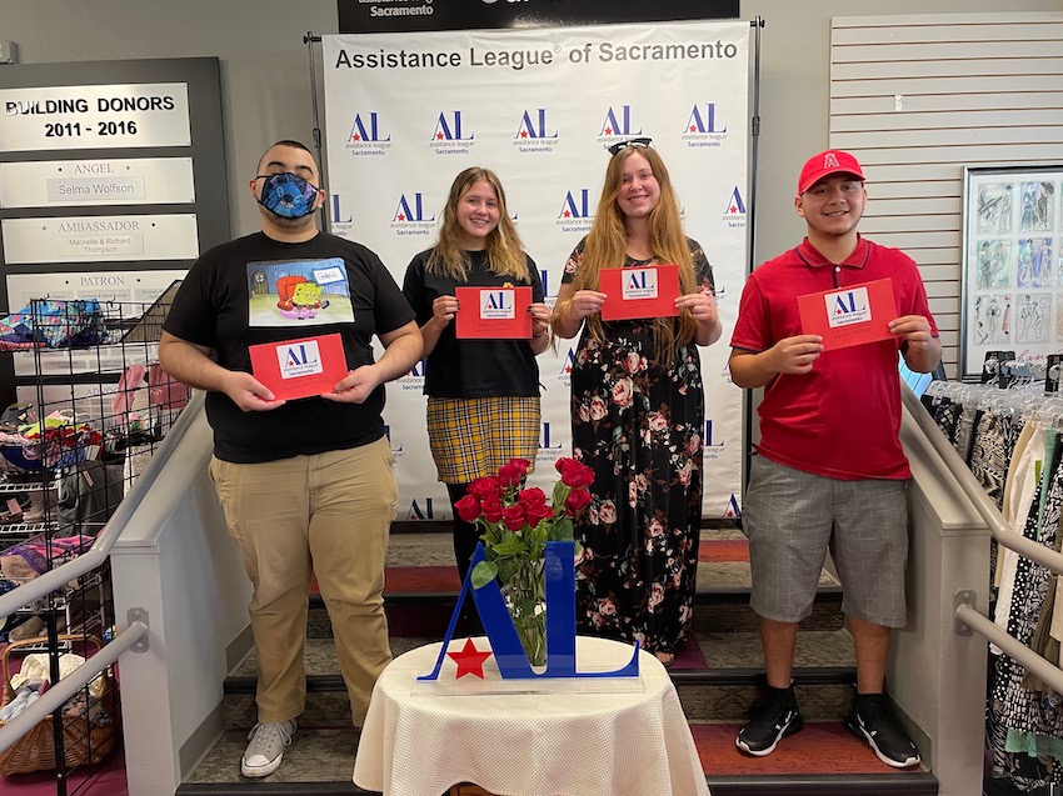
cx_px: 532
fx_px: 798
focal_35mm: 26
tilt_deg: -5.6
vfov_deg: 53.0
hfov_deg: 67.3
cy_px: 398
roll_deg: +1.8
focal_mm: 4.2
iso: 125
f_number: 1.6
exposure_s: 1/61
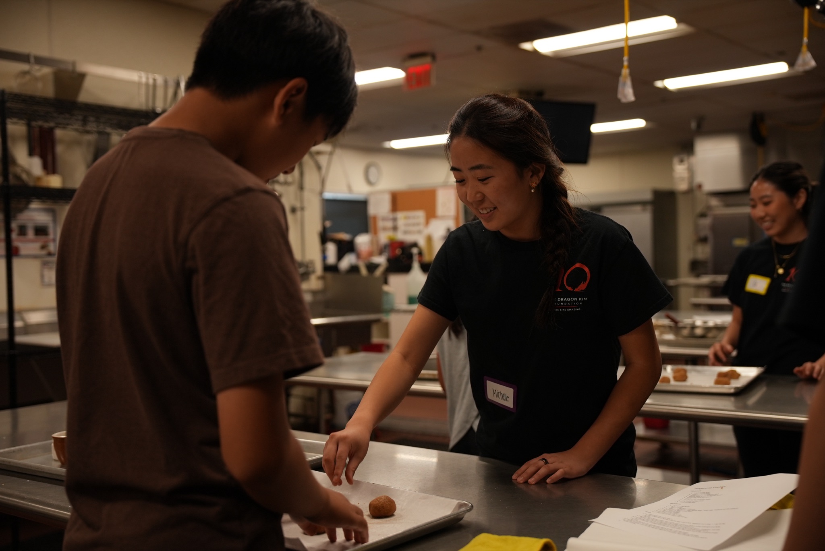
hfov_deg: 46.4
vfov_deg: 31.9
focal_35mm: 42
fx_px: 963
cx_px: 412
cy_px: 276
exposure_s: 1/200
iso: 800
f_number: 2.8
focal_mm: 42
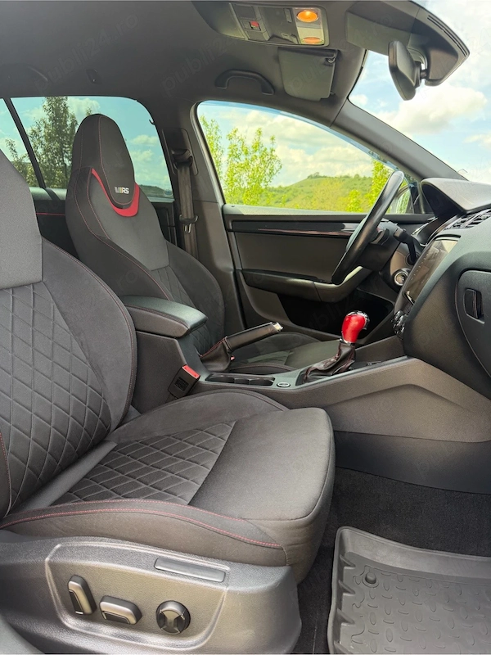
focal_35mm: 24
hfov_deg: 56.8
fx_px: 454
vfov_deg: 71.6
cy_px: 328
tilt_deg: -13.5
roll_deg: -2.9
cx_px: 246
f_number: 1.78
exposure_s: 1/188
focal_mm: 6.76
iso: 100
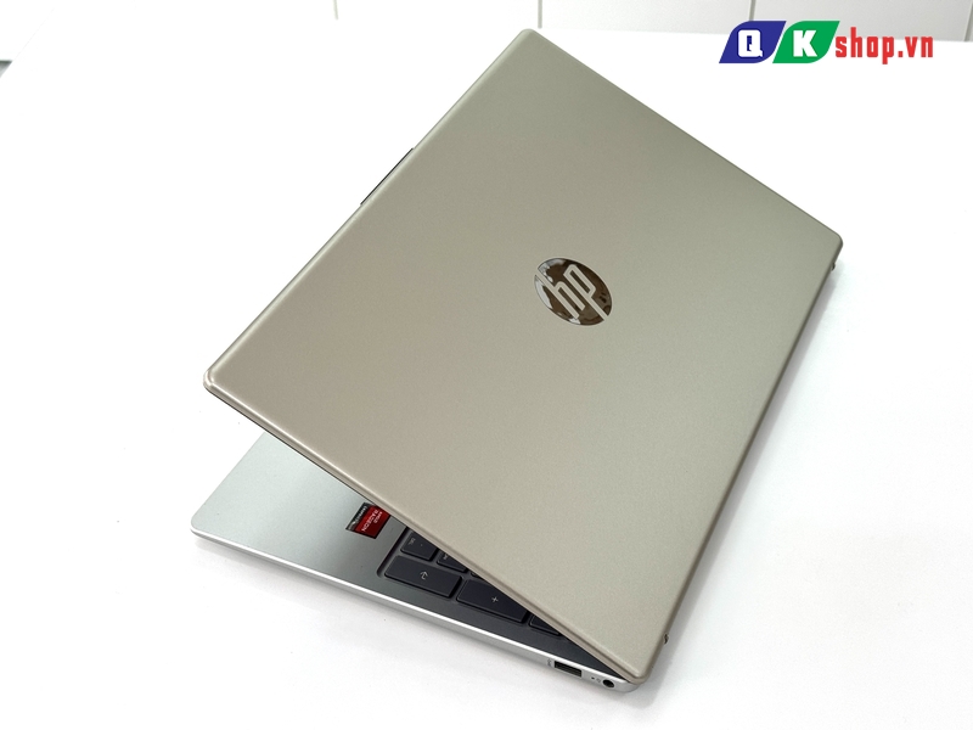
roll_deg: +2.8
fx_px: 1349
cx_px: 486
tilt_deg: -40.2
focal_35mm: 48
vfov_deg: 30.3
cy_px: 365
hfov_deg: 39.7
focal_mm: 6.76
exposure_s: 1/200
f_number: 1.78
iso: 50
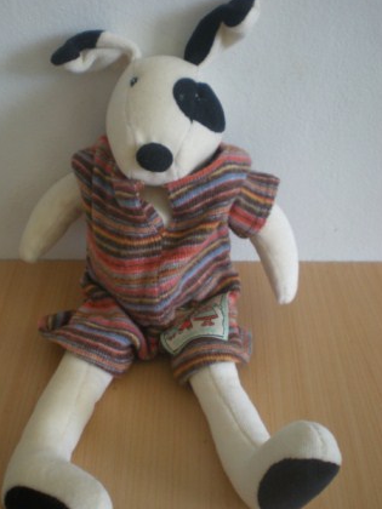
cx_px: 158
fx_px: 692
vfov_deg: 40.4
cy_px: 262
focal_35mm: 47
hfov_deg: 30.8
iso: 200
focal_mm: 6.3
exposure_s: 1/30
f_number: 3.1
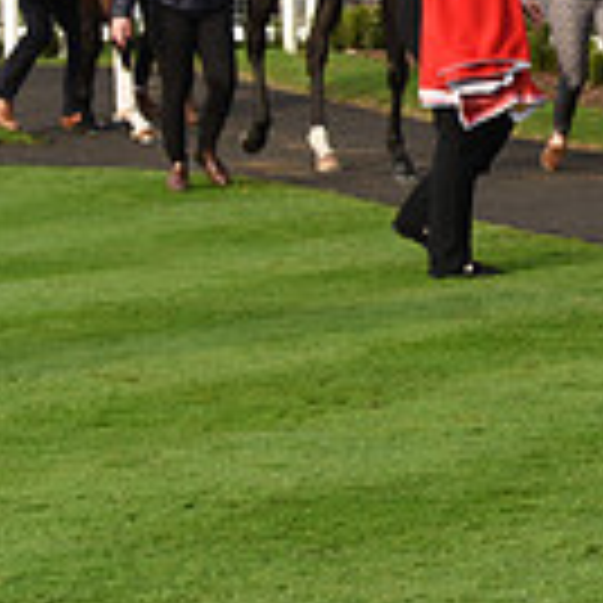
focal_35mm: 257
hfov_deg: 6.6
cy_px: -137
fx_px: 5065
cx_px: 1264
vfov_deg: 6.8
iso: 640
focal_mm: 70
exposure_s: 1/1000
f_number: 5.6
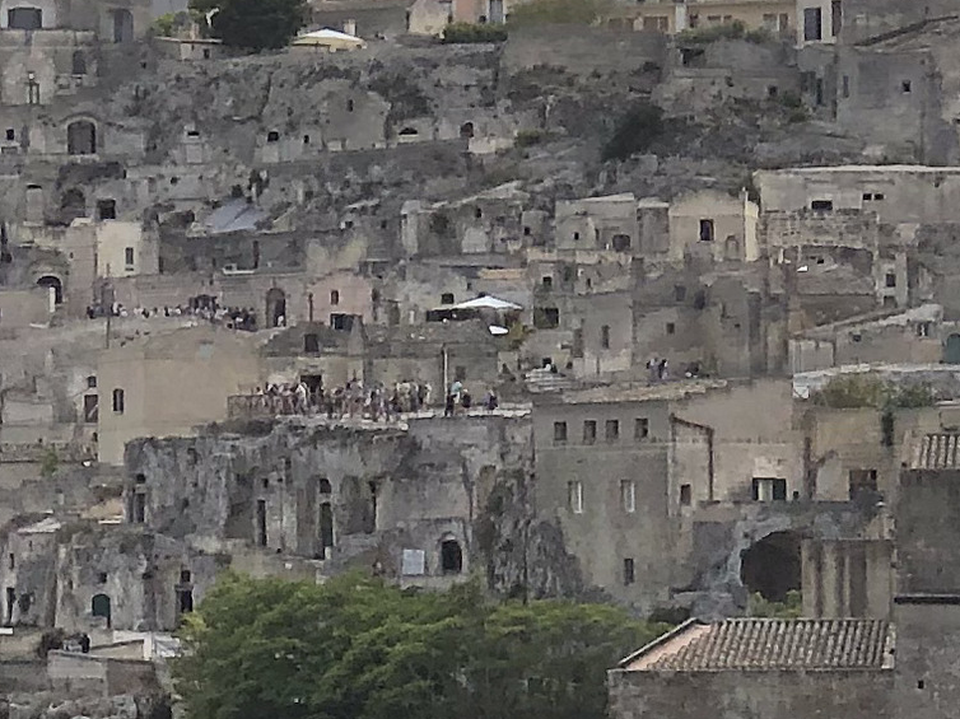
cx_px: 174
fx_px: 7652
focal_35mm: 276
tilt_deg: -2.4
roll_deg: +1.3
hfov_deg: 7.2
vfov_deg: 5.4
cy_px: 863
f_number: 2.4
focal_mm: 6
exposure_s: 1/486
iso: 16
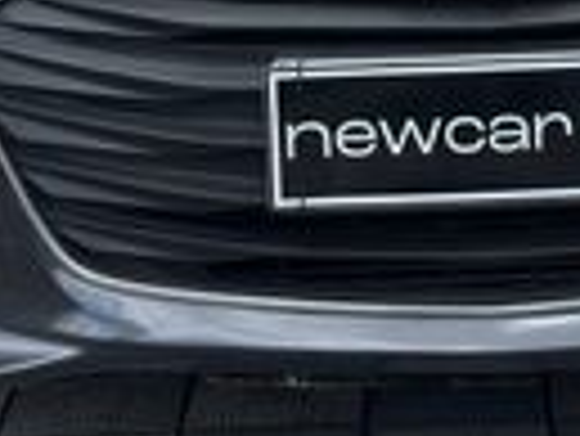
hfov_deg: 11.2
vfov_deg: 8.4
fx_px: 2935
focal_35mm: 175
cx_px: 472
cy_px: -157
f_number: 1.78
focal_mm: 6.76
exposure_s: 1/2179
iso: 64
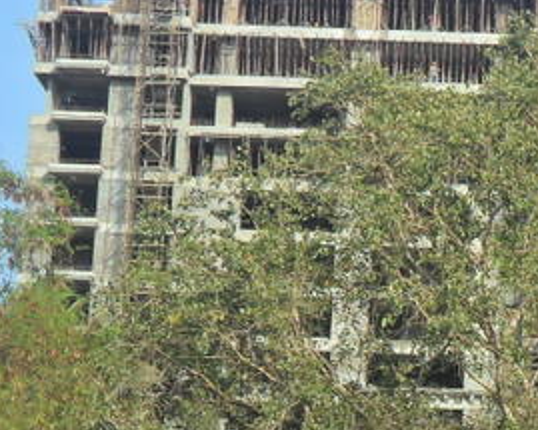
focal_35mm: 183
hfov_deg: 10.3
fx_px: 2913
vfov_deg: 8.4
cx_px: 716
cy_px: 230
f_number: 5.6
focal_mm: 11.2
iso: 100
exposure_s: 1/350
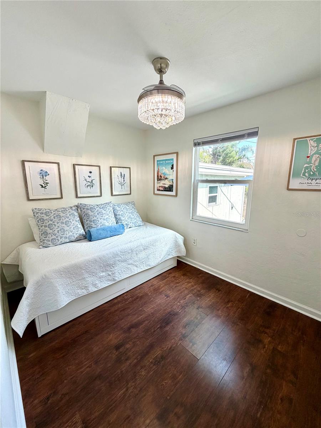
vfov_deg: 102.1
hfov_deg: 85.7
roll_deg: -0.6
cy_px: 214
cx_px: 160
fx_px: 173
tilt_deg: -11.2
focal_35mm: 14
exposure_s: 1/120
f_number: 2.2
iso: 100
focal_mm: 2.22
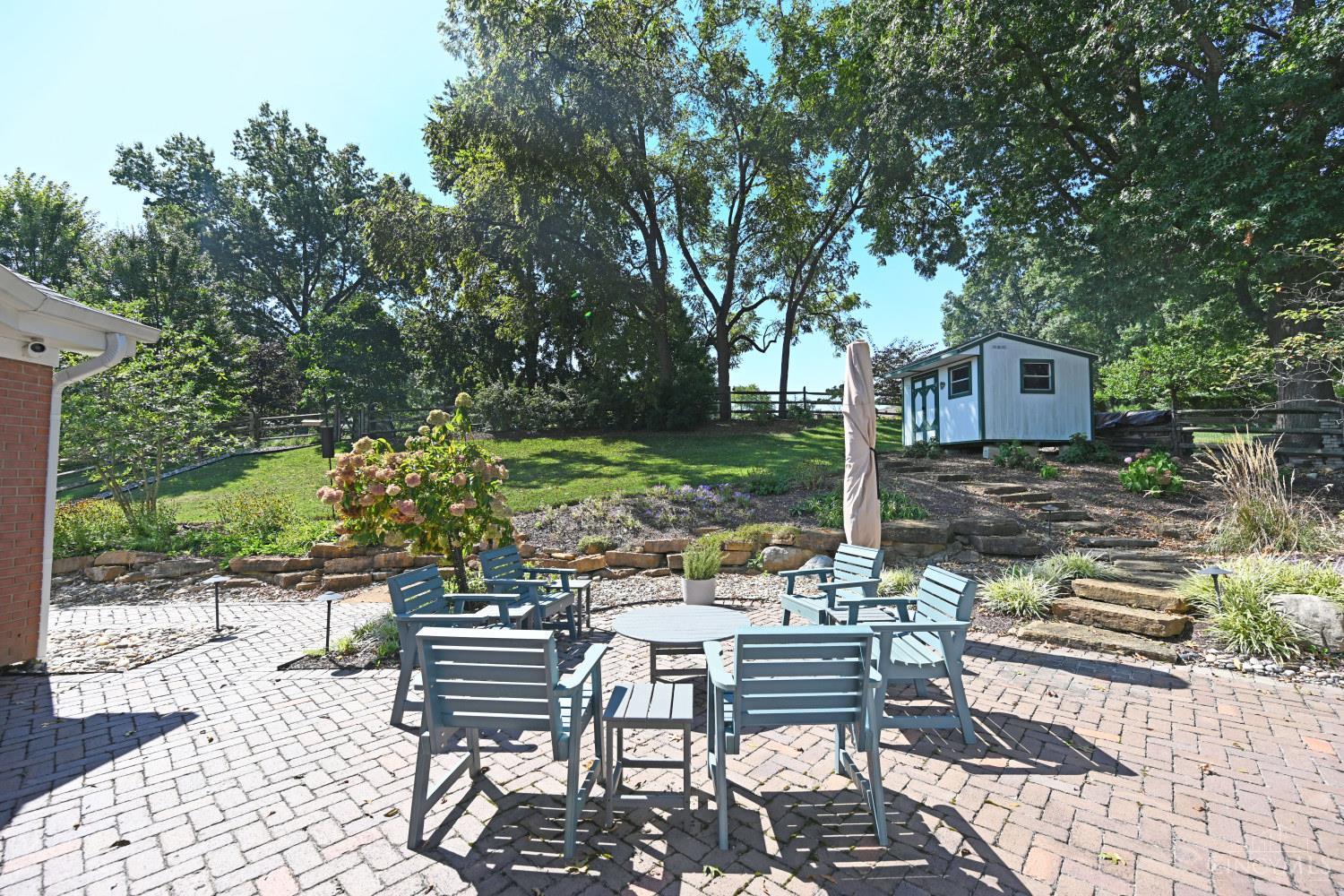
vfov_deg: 81.2
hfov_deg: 104.3
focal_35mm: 14
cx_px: 672
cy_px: 448
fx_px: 523
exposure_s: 1/250
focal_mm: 14
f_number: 5.6
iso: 100
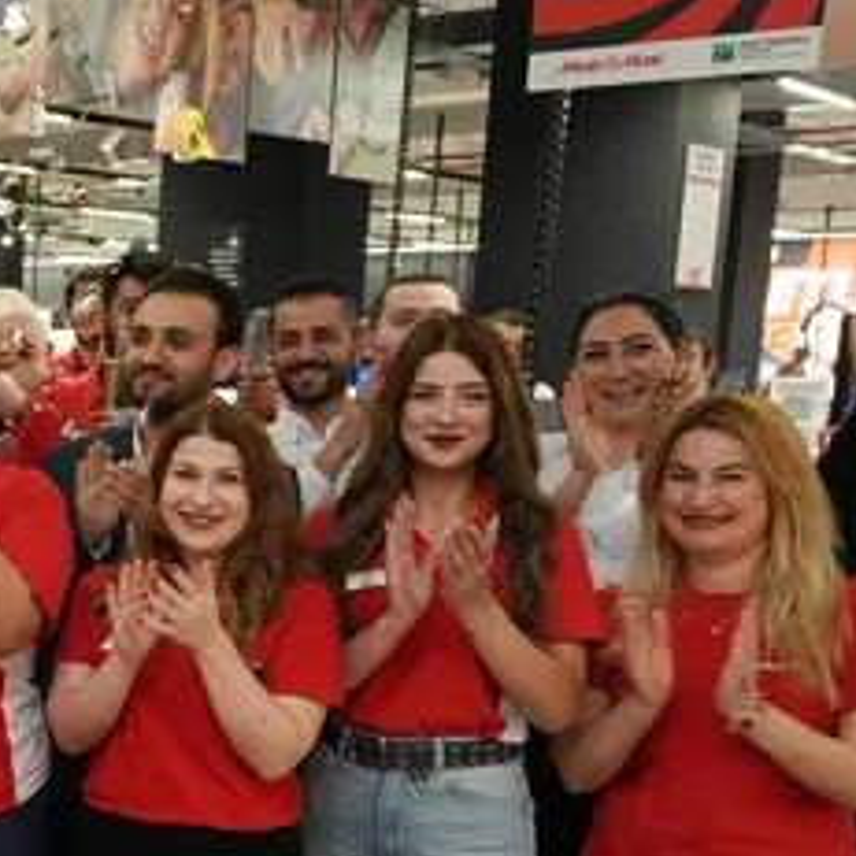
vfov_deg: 27.5
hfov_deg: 22.2
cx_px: -471
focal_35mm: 62
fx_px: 1735
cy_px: 591
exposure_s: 1/125
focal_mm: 14
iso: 500
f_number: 3.2
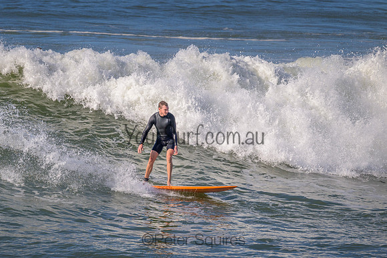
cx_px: 175
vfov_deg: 2.3
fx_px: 6302
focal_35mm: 586
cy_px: 148
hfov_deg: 3.5
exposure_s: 1/2000
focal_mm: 510
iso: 720
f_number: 10
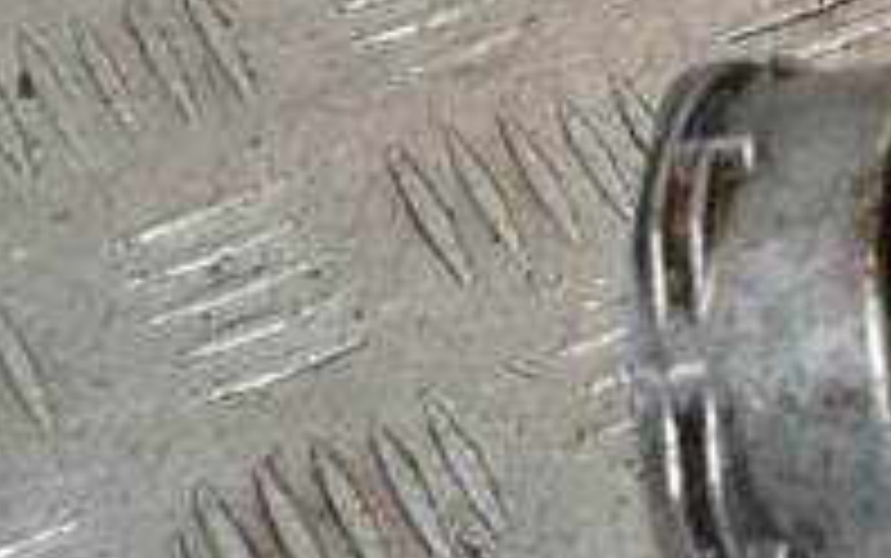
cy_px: 130
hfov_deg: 8.6
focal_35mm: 241
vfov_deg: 5.5
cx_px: 1197
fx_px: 5855
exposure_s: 1/200
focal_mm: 52
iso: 800
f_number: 10
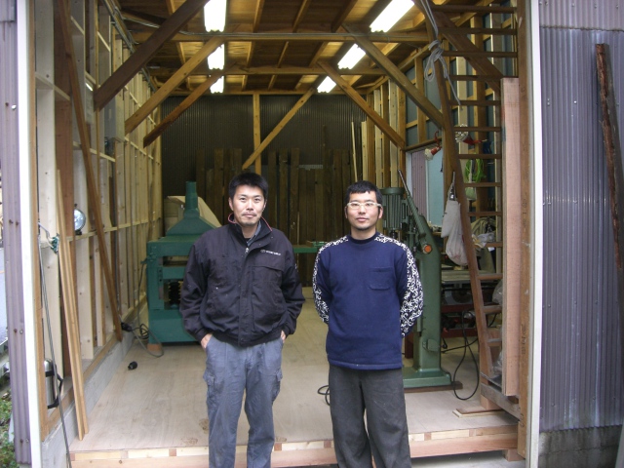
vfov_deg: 37.7
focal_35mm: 38
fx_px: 685
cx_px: 312
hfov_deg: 49.0
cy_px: 234
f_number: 2.7
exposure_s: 1/60
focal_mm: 6.2
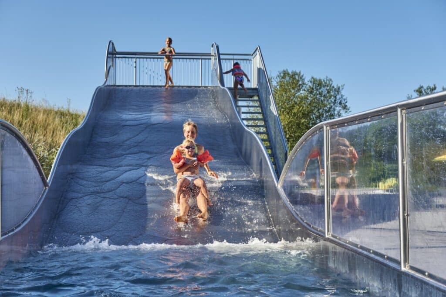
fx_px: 669
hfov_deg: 36.9
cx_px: 223
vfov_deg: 25.1
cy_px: 148
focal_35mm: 54
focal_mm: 54
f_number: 6.3
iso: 200
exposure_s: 1/1000
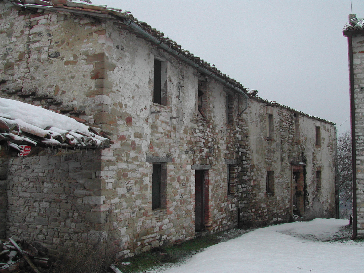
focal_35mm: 38
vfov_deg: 37.7
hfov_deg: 49.0
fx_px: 400
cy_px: 136
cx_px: 182
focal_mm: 8
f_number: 7.6
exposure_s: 1/93.9
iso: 100
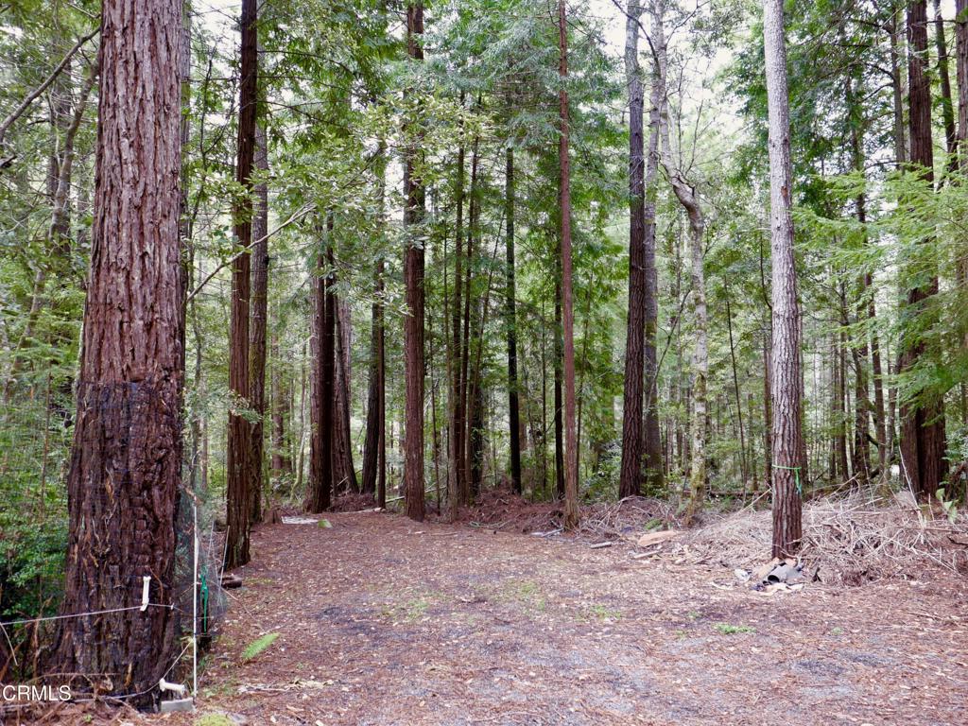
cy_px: 363
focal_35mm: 24
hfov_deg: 71.6
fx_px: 671
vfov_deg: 56.8
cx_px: 484
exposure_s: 1/80
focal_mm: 10.9
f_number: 1.7
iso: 200
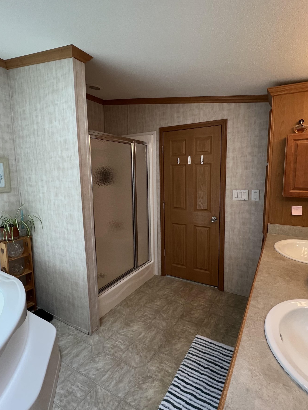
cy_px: 203
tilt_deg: -7.2
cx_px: 159
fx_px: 202
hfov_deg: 74.7
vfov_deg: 91.0
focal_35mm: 17
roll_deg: +1.1
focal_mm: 1.57
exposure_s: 1/120
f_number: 1.8
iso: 200
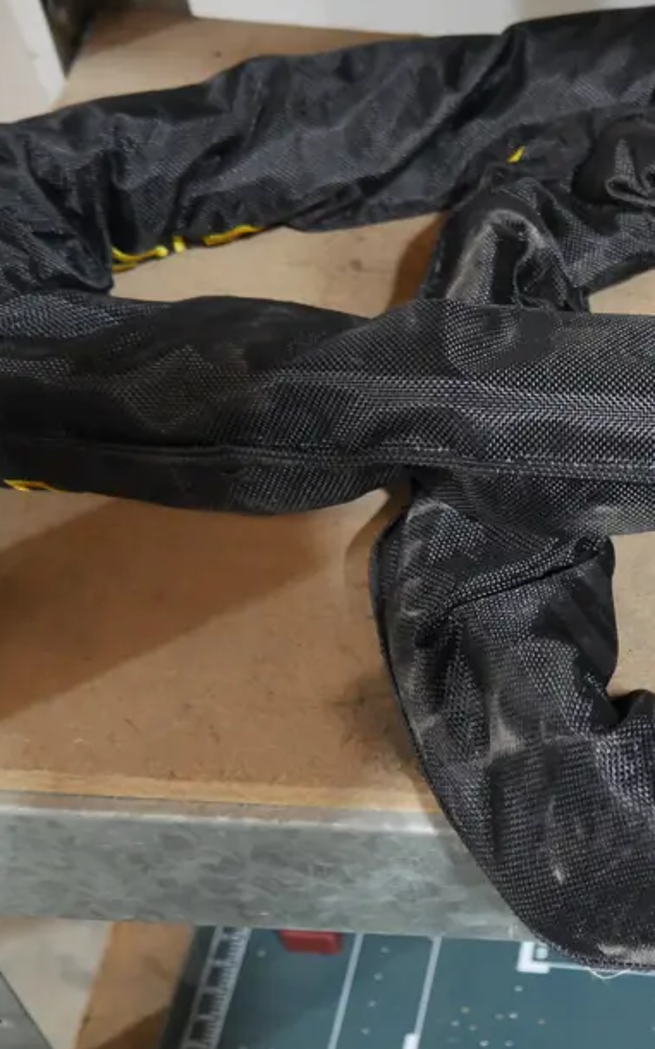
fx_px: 1629
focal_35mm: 57
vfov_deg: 35.7
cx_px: 813
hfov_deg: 21.0
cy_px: 470
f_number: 3.6
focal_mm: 16
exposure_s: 1/60
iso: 1600
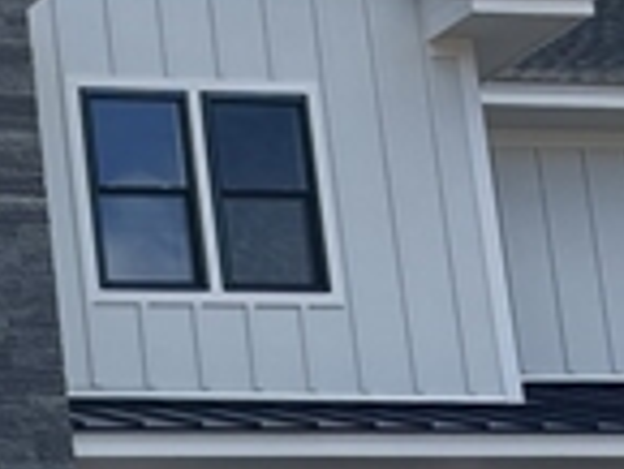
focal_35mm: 183
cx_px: -538
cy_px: 529
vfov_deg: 8.1
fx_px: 3302
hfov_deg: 10.1
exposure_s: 1/2513
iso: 50
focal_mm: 5.96
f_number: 1.6
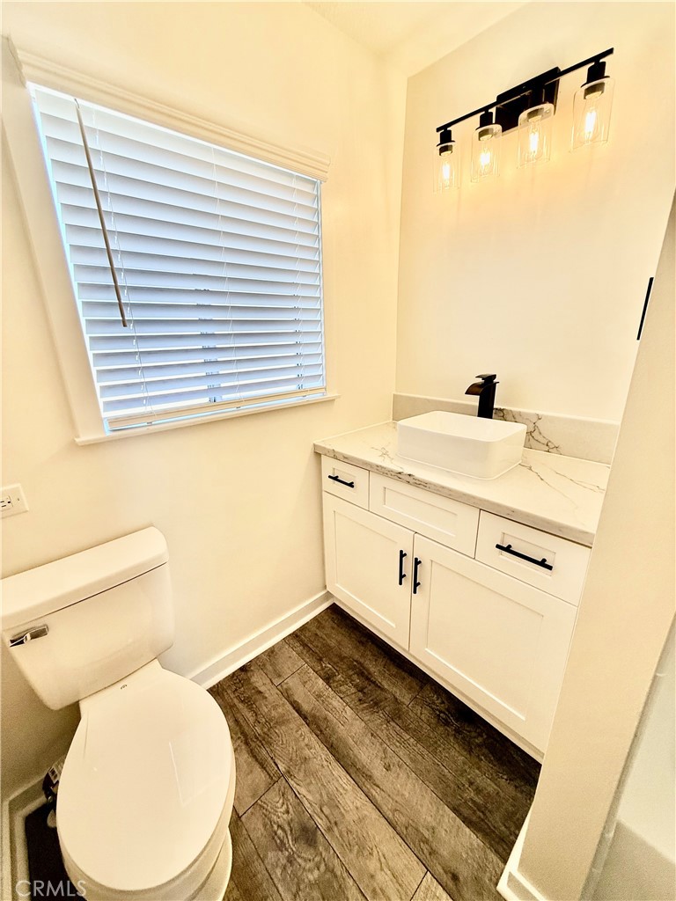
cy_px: 450
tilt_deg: -18.6
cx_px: 338
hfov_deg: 85.7
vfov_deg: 102.1
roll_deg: +0.0
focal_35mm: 14
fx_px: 365
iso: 64
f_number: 2.2
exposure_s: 1/120
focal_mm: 2.22
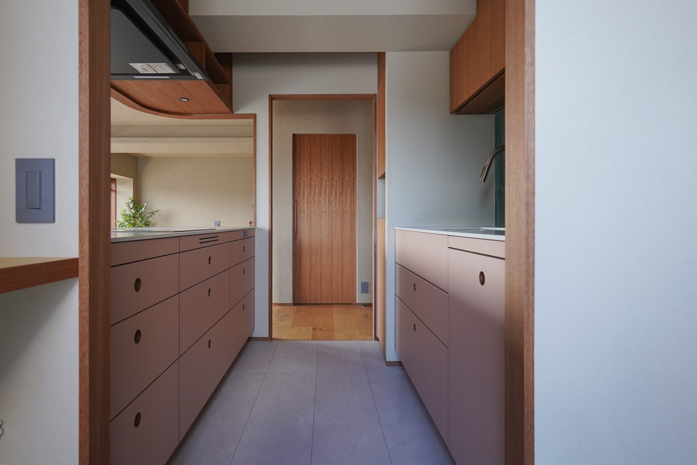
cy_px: 232
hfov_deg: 84.0
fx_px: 387
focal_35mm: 20
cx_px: 348
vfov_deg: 61.9
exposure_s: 1/100
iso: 800
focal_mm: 13.5
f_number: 4.5
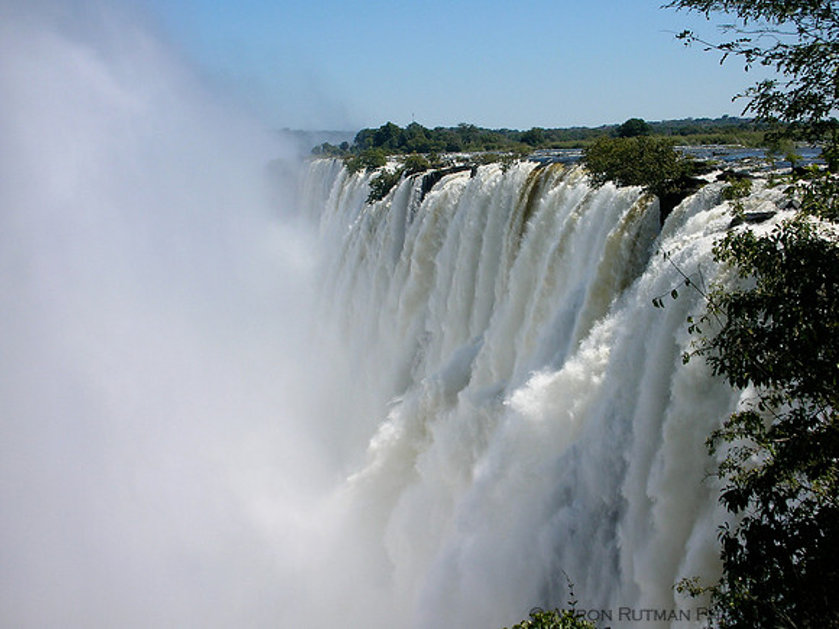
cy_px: 314
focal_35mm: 61
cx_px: 420
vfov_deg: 24.0
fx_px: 1478
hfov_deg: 31.7
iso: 50
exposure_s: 1/77.3
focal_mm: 10.1
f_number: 11.3
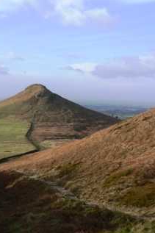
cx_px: 33
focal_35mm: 51
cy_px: 118
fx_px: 330
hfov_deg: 26.0
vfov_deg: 38.9
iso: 80
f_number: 5.6
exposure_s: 1/500
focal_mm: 6
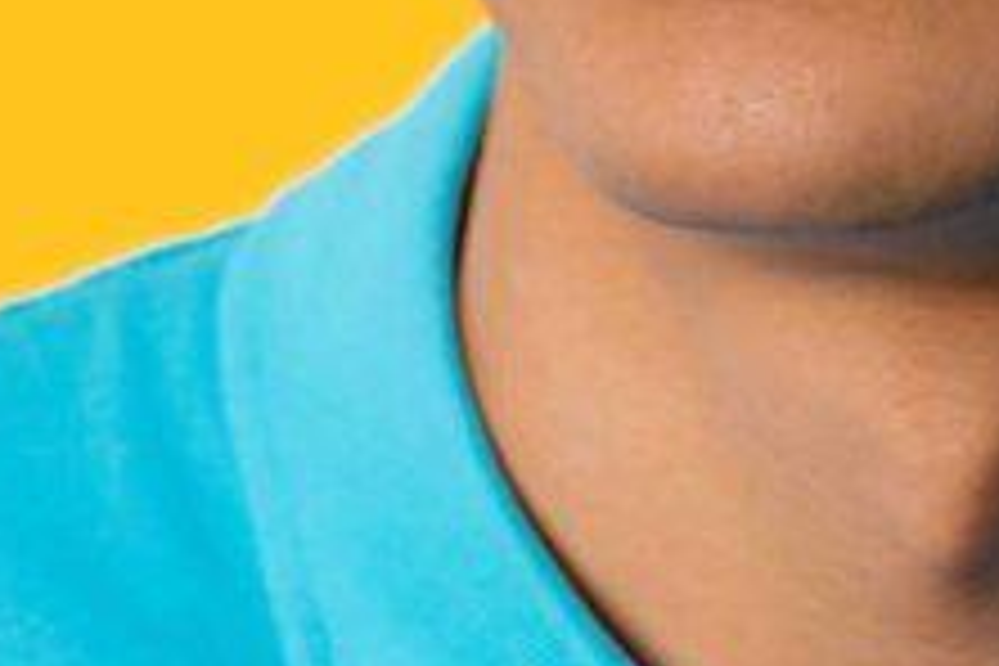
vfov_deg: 5.8
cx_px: 522
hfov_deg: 8.9
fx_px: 6410
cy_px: -632
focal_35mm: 231
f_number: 7.1
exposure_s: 1/160
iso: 200
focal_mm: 50
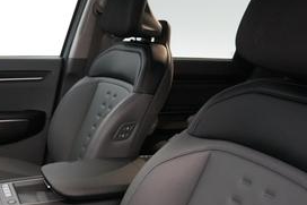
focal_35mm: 40
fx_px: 341
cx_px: 99
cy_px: 181
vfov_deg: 31.9
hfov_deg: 47.6
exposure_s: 1/320
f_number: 2.8
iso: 10000
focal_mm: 17
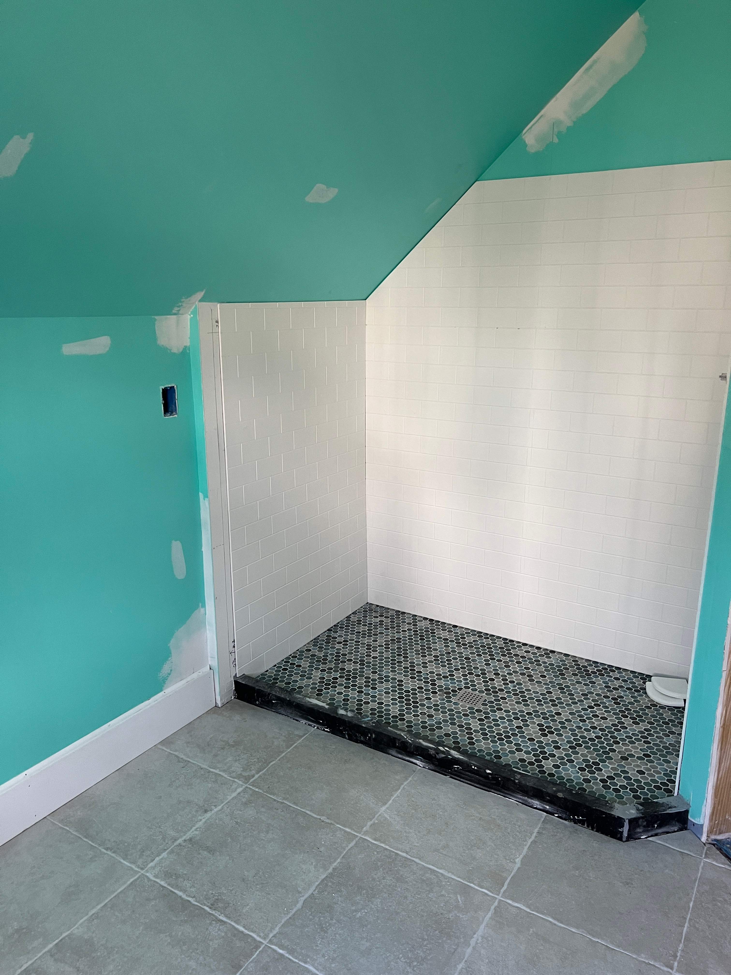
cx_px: 366
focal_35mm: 26
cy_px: 488
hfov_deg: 53.1
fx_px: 732
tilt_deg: -15.3
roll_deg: +0.1
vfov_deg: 67.3
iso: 160
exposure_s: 1/60
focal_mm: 5.7
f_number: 1.5
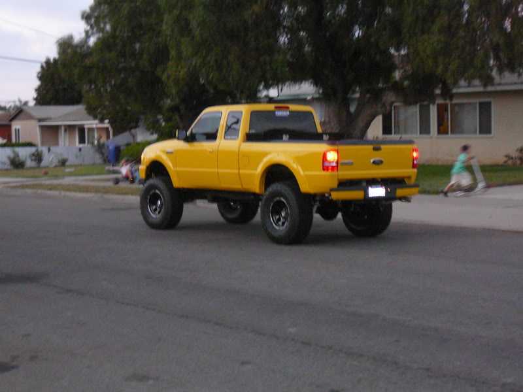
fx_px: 982
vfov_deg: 22.6
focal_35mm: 65
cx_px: 262
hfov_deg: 29.8
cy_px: 196
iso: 400
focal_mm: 9.7
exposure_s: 1/30
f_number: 3.6
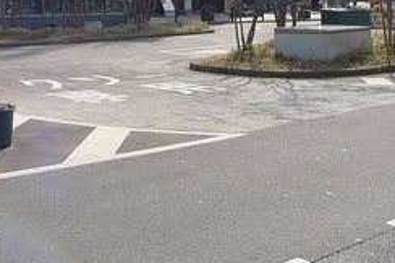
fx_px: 646
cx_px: 123
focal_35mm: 59
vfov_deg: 20.9
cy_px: -80
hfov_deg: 33.6
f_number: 2
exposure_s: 1/2000
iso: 100
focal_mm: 3.9
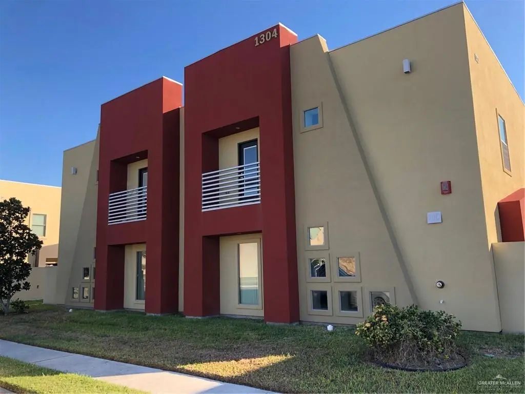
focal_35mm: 28
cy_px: 197
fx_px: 425
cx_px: 262
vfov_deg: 49.7
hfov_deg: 63.4
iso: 20
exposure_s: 1/408
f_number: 1.8
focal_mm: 3.99
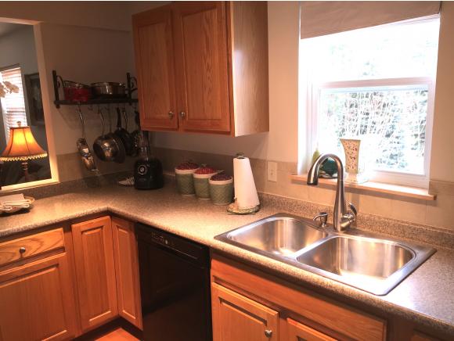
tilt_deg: -10.8
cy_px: 170
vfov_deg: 48.3
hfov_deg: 61.6
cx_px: 227
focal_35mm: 29
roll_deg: +0.6
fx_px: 381
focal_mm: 4.15
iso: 32
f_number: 2.2
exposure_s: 1/40
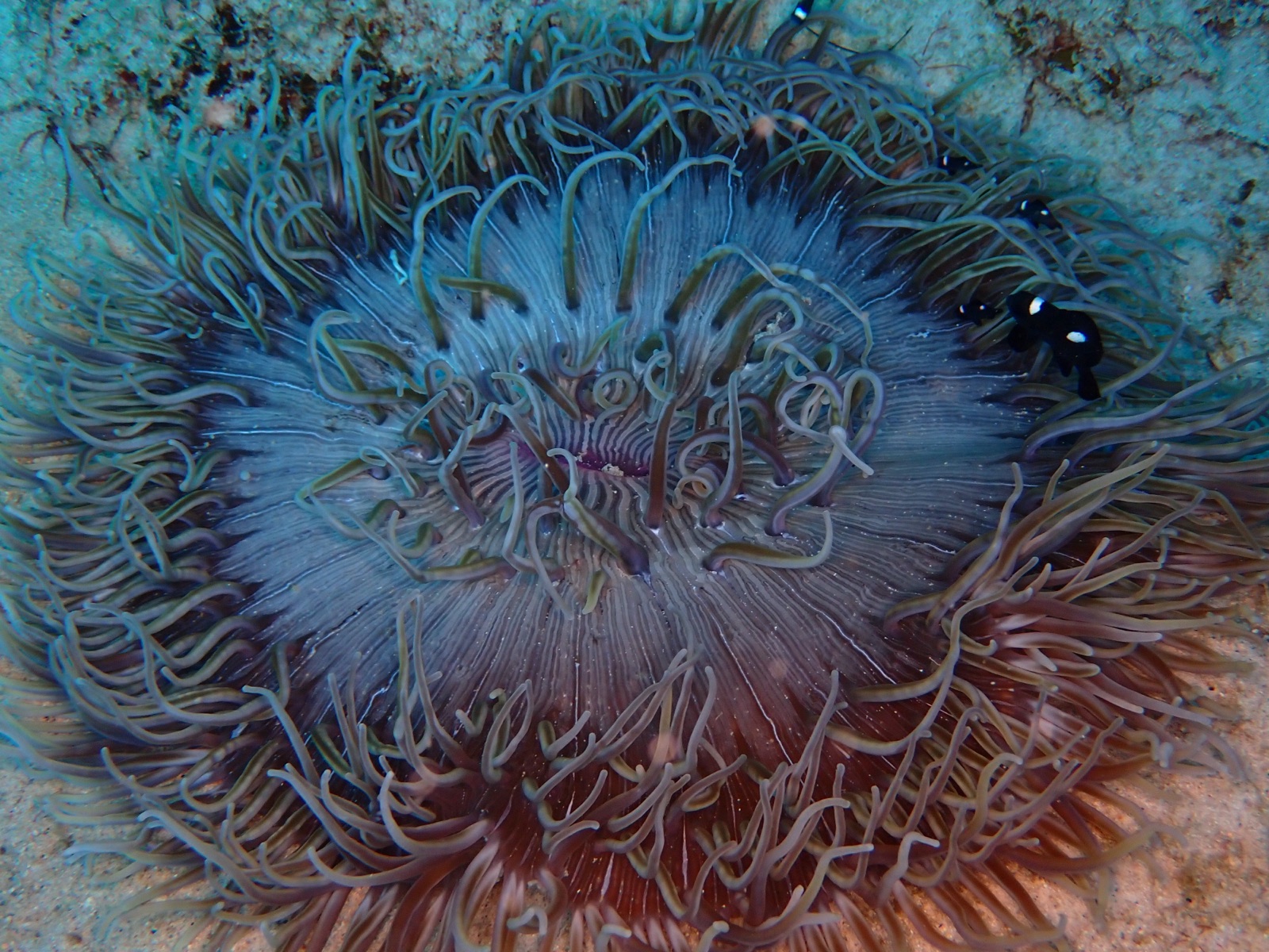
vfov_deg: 32.9
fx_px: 1613
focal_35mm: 44
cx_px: 634
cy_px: 476
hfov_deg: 42.9
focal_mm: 7.84
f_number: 4
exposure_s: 1/125
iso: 200
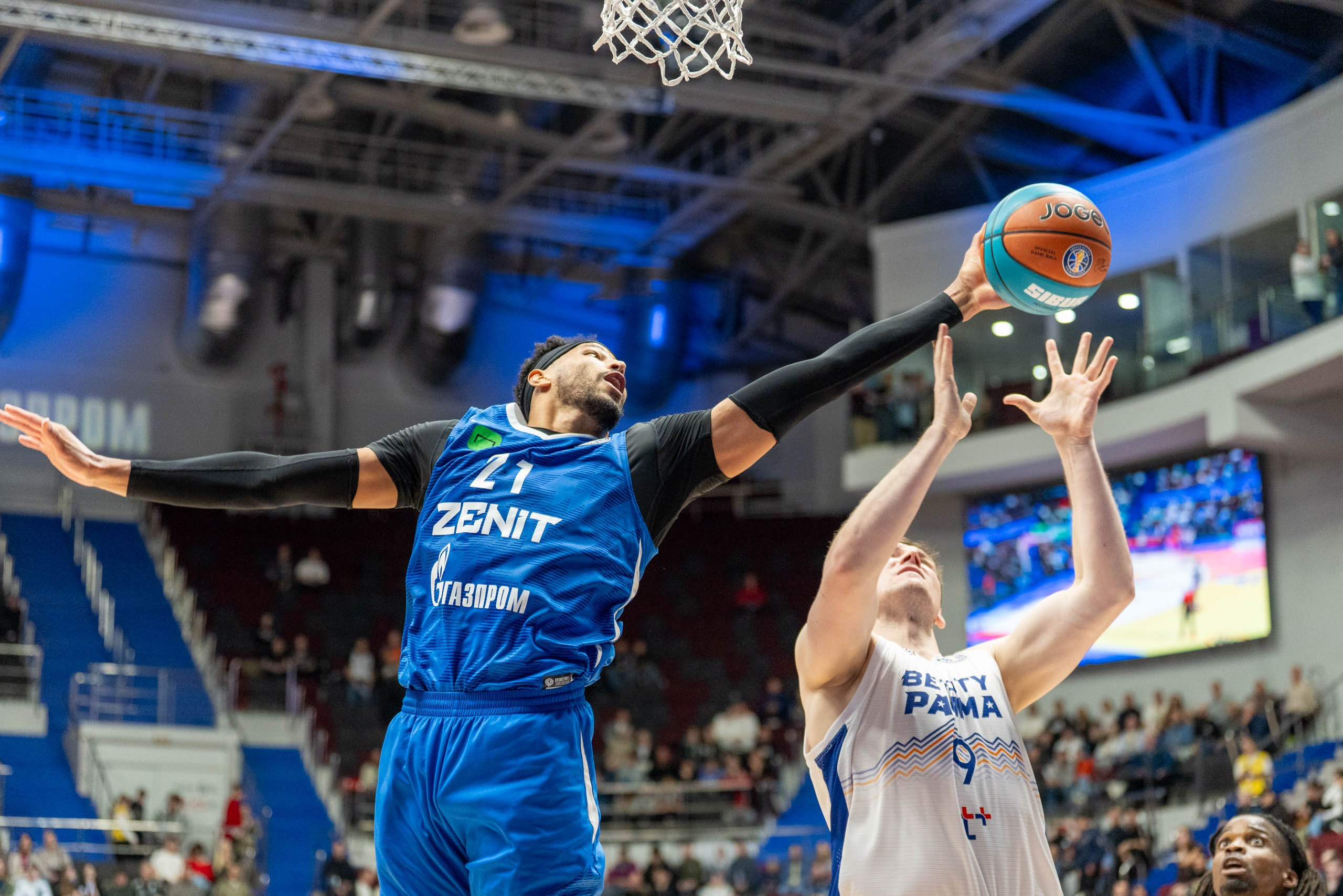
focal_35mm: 72
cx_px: 672
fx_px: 2690
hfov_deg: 28.0
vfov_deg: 18.9
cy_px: 461
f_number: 2.8
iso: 4000
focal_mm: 70
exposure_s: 1/1000
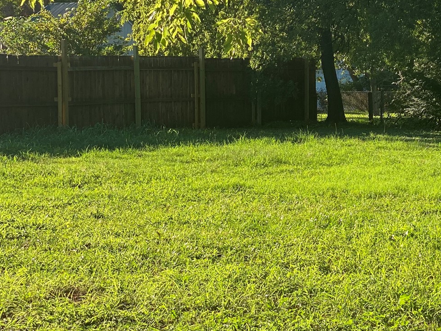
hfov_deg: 17.8
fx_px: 1401
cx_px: 338
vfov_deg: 13.5
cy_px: 200
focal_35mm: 110
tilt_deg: -5.5
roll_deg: -0.7
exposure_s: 1/470
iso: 20
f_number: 2
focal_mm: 6
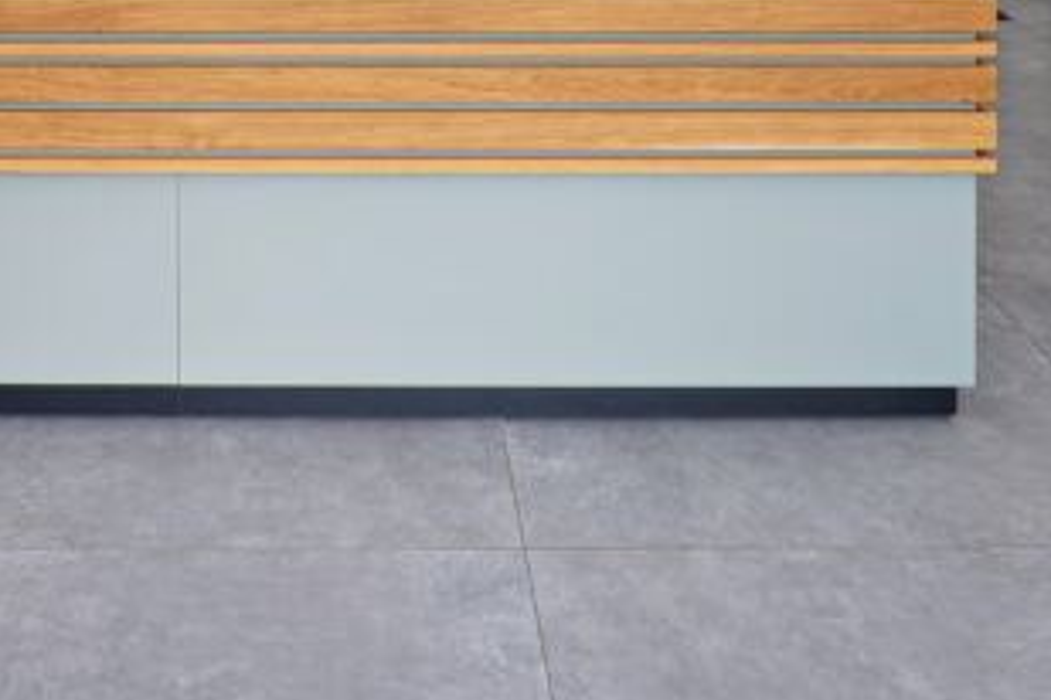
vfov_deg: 21.0
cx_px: 265
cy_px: -396
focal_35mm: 53
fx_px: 1547
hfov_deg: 36.7
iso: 100
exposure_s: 1/160
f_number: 6.3
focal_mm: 16
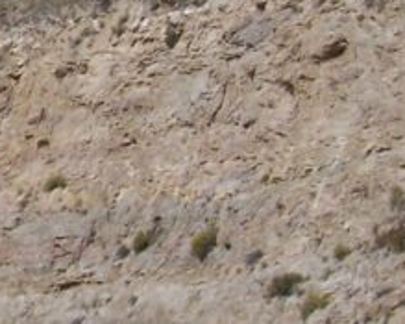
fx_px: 3606
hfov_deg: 6.2
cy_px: -146
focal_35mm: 301
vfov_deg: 5.1
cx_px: -435
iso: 80
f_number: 6.7
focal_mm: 10.8
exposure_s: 1/500
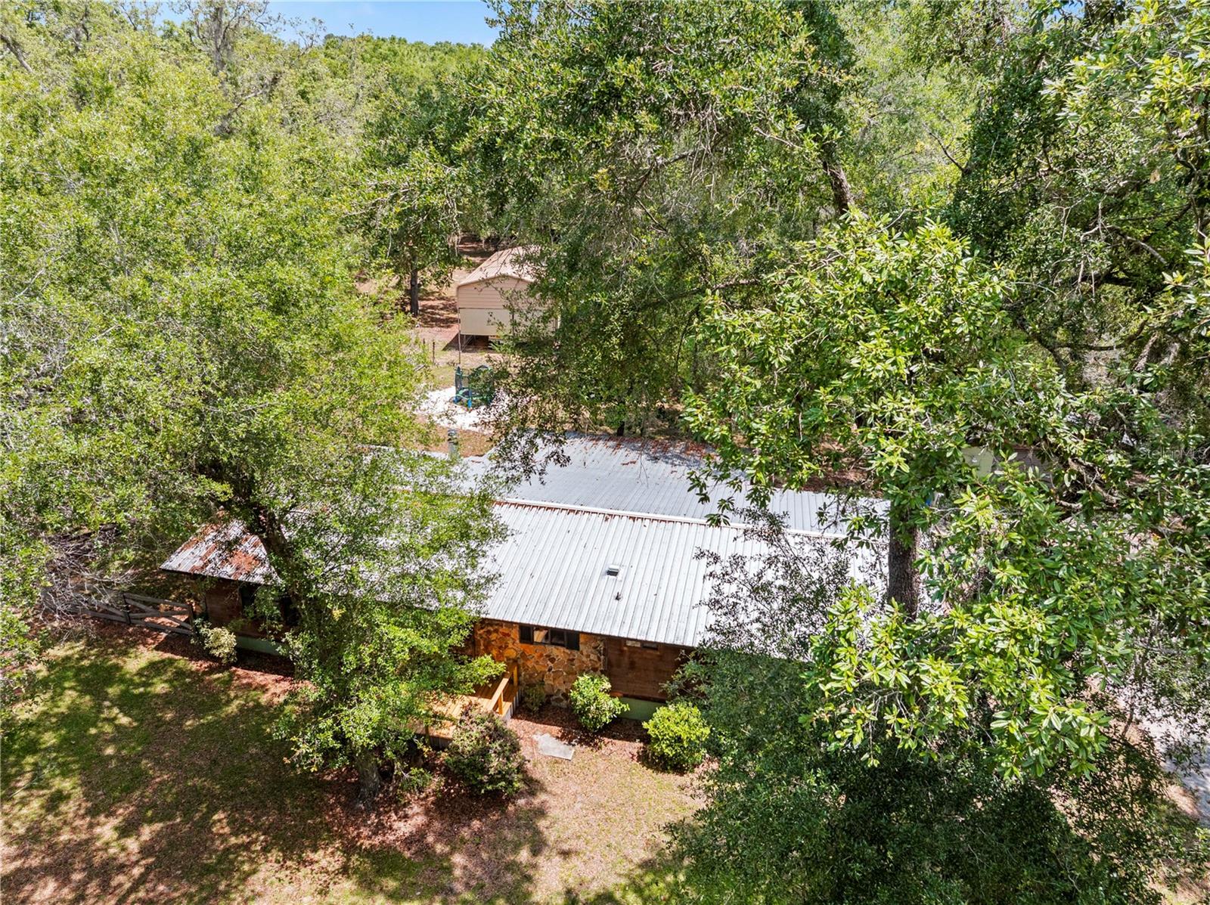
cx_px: 605
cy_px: 452
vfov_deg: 56.7
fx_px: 838
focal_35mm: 24
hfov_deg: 71.6
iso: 190
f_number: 2.8
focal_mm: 12.29
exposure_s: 1/1600
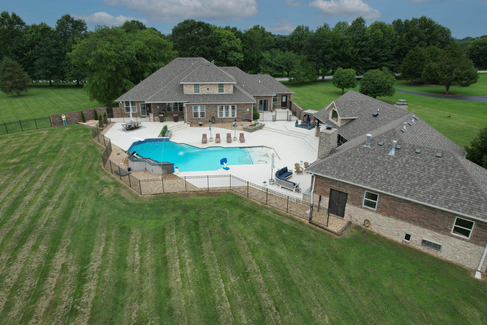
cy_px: 162
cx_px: 244
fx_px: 298
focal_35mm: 22
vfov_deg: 57.2
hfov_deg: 78.6
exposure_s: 1/400
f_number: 2.8
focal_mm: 8.38
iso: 130
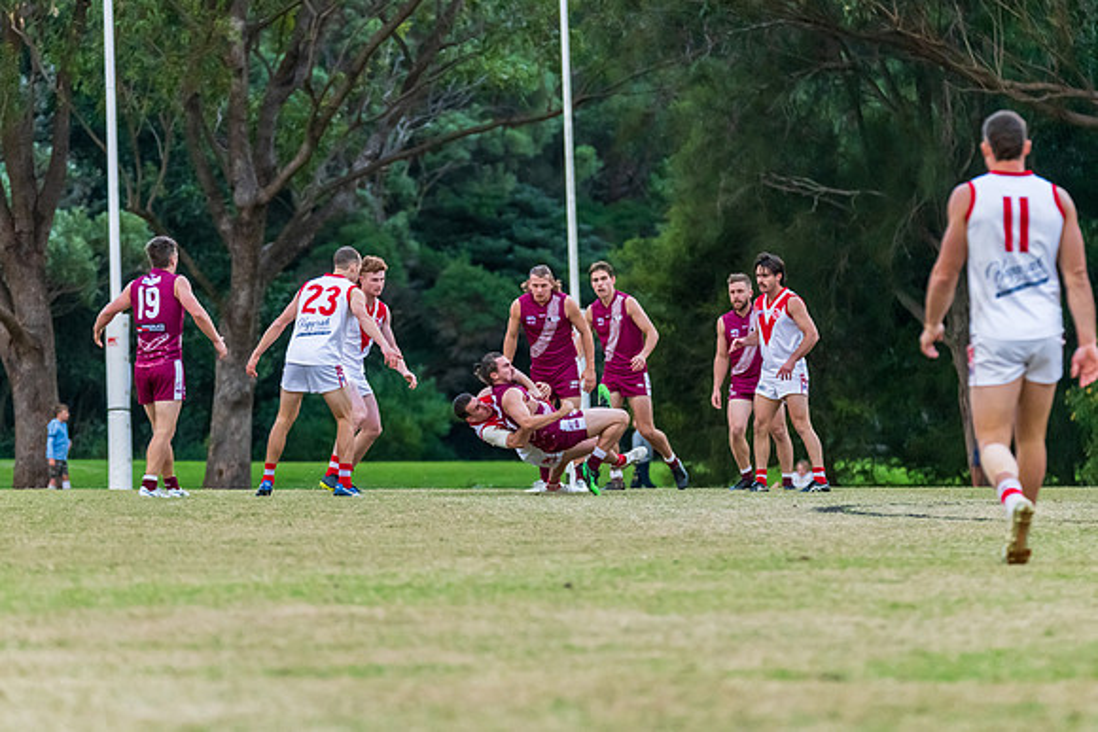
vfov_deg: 4.3
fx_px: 9787
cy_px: 329
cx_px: 509
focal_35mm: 321
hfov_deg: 6.4
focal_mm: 280
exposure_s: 1/1250
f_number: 5.6
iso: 3200
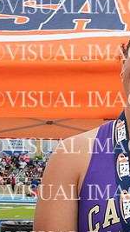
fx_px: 712
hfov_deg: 10.3
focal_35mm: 116
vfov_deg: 18.4
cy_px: 169
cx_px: 155
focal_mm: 34
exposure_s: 1/125
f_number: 11
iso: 125
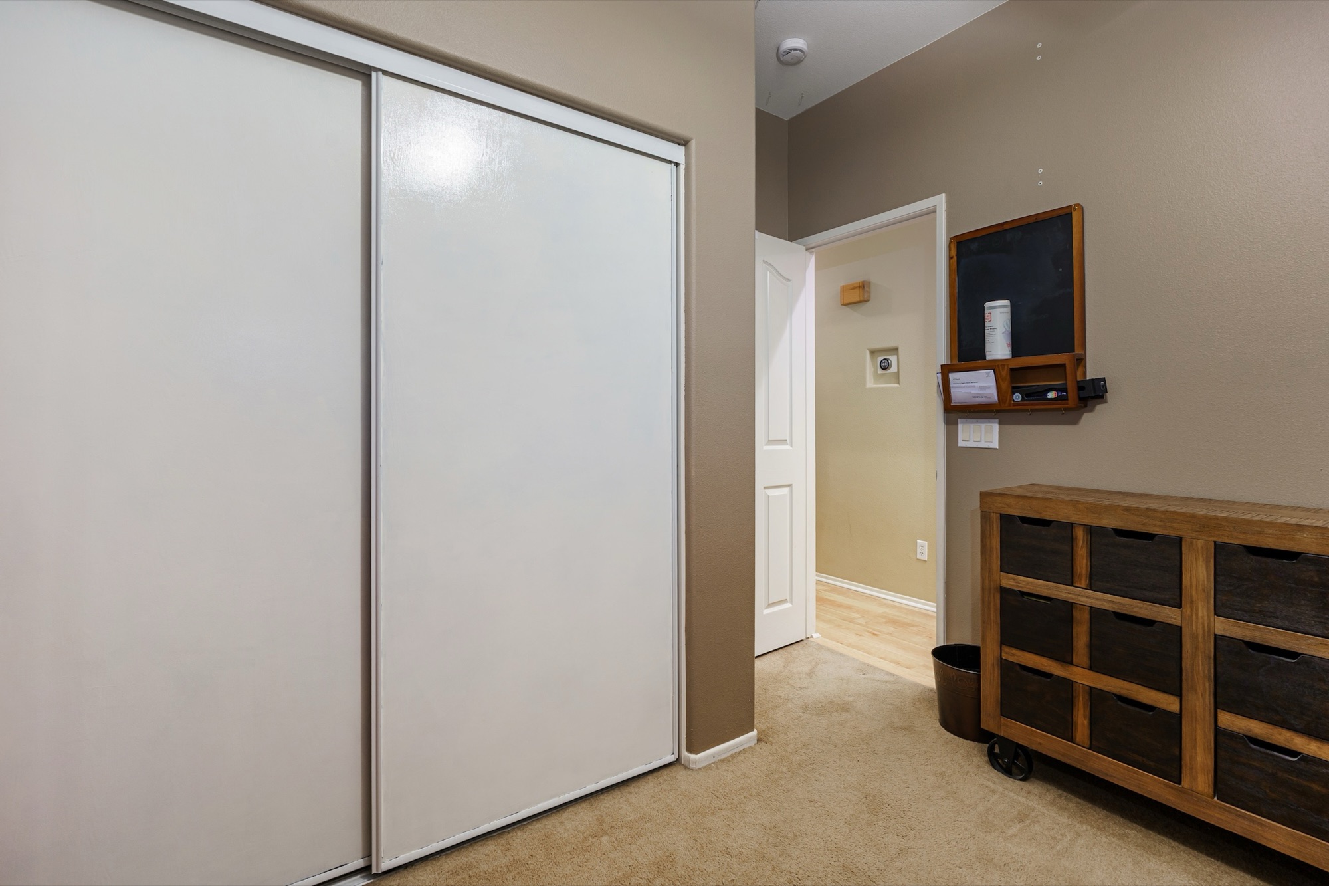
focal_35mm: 16
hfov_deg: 95.0
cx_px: 664
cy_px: 443
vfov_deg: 72.0
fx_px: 609
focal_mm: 16.5
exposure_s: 1.3
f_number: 8
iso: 320
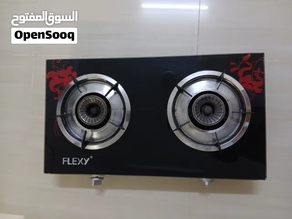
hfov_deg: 67.3
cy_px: 110
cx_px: 146
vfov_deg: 53.1
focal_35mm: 26
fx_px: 219
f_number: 1.8
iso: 640
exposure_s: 1/20
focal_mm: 3.98
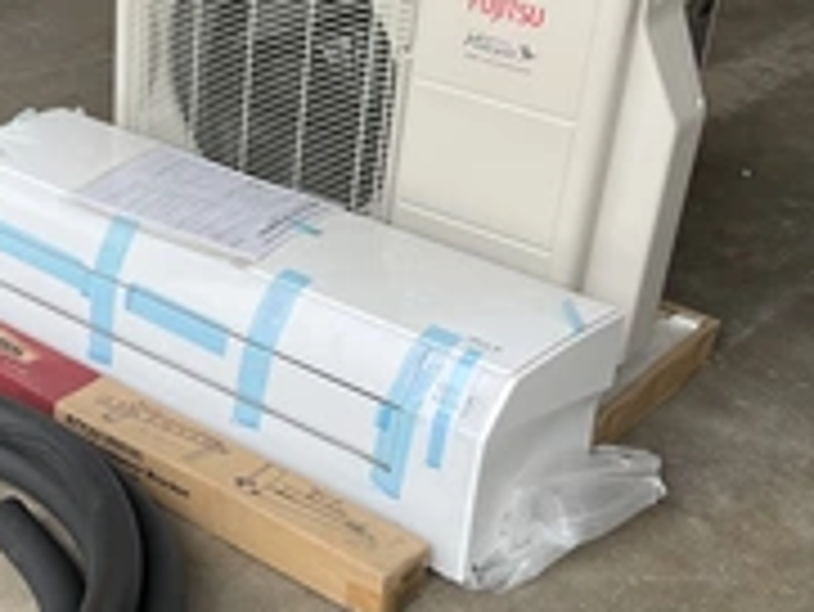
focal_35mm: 64
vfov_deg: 22.9
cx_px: 76
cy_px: 369
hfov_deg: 29.0
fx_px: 1506
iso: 20
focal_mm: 3
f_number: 1.8
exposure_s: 1/216
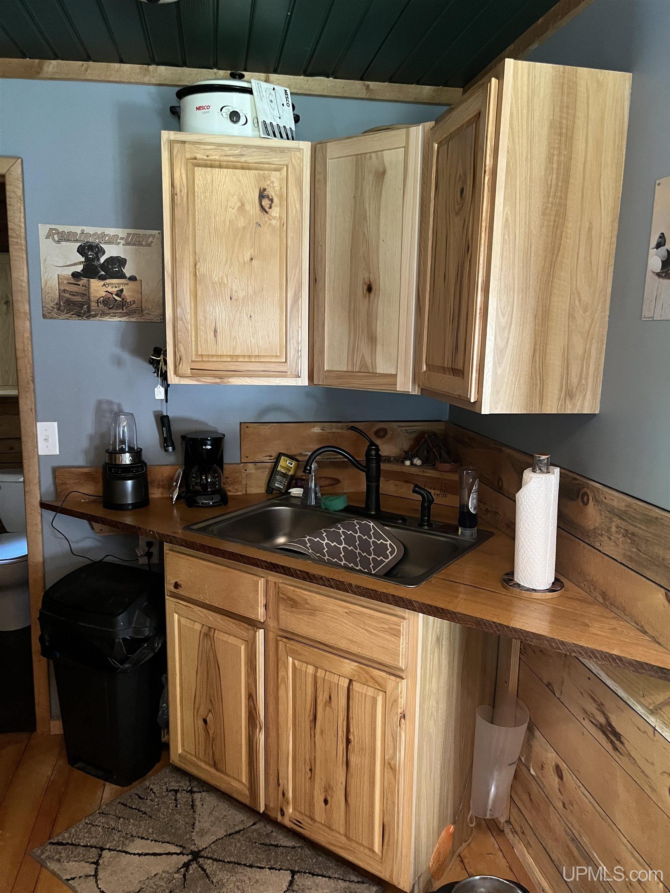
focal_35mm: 26
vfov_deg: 67.3
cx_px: 335
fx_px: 671
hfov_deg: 53.1
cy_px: 446
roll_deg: +0.3
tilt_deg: -9.7
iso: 640
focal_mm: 5.1
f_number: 1.6
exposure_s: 1/30
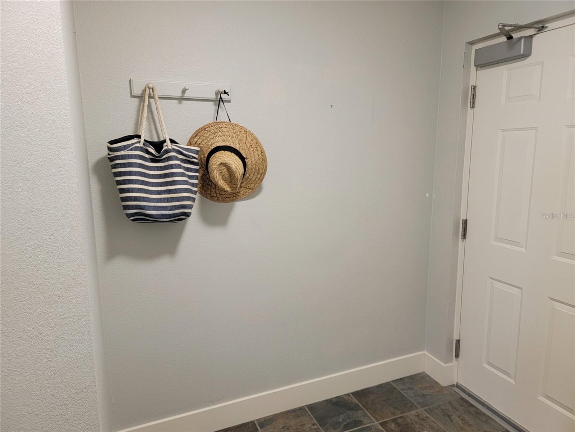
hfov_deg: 71.6
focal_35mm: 24
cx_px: 288
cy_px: 216
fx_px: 399
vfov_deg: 56.8
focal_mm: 6.7
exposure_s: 1/60
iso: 200
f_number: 1.8
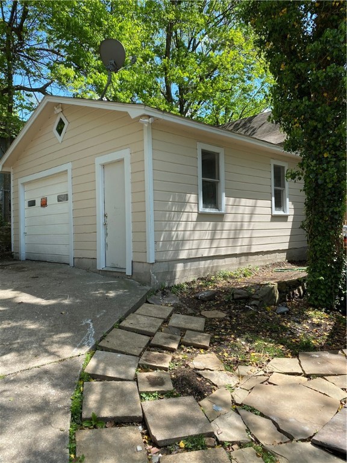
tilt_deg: +1.4
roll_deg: +0.6
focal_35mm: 26
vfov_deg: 67.3
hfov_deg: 53.1
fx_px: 348
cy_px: 232
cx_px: 174
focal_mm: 4.25
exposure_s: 1/1016
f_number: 1.8
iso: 32
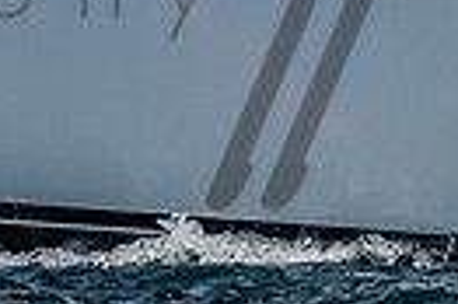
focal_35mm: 1838
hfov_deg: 1.1
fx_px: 23354
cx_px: 64
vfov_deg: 0.7
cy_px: -337
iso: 400
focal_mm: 340
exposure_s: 1/6400
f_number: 5.3
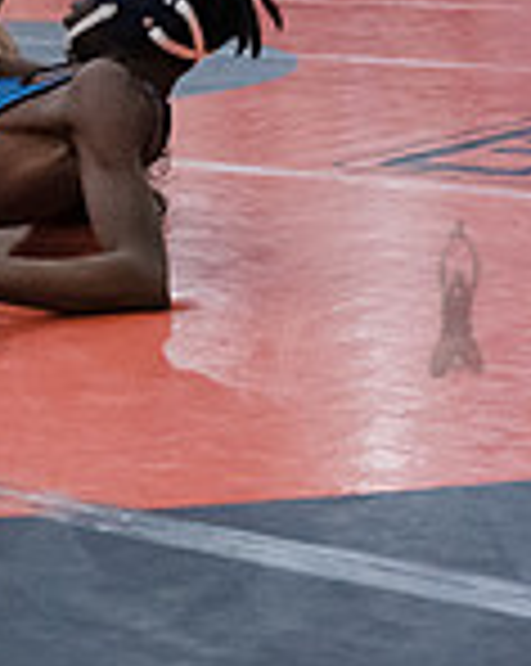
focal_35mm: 118
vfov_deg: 16.1
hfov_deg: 12.7
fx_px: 2323
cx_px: -126
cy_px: 79
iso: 8000
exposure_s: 1/320
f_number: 3.2
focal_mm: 32
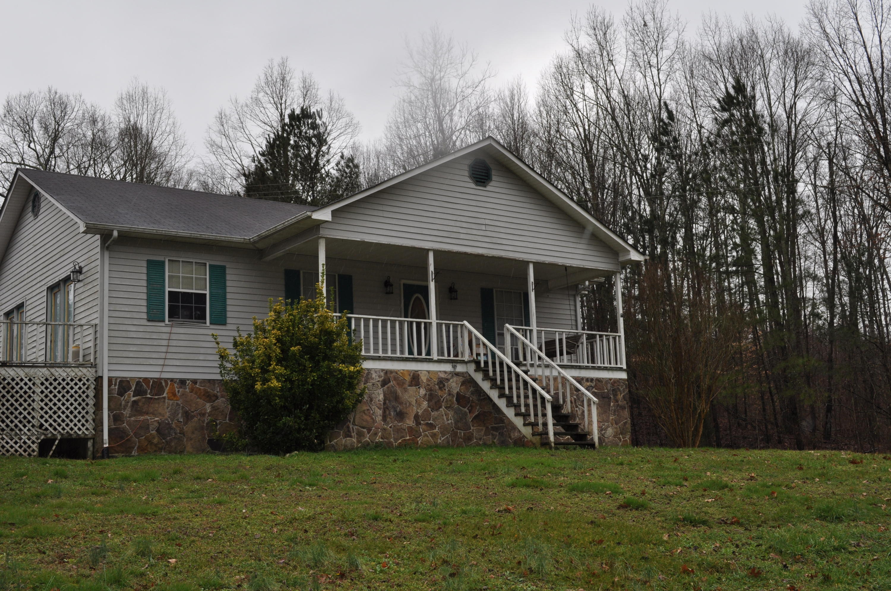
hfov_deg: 43.7
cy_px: 296
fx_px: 1112
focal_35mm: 45
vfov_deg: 29.8
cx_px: 446
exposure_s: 1/200
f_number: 11
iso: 200
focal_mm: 30
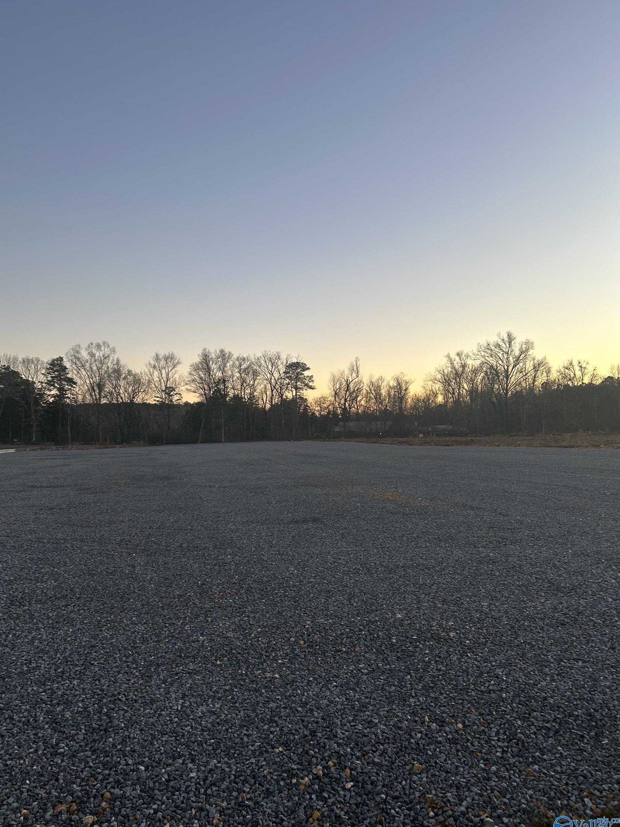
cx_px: 304
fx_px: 645
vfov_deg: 65.3
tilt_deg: +1.5
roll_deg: +2.4
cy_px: 413
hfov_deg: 51.3
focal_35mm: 27
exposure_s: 1/127
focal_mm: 5.7
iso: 32
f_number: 1.5
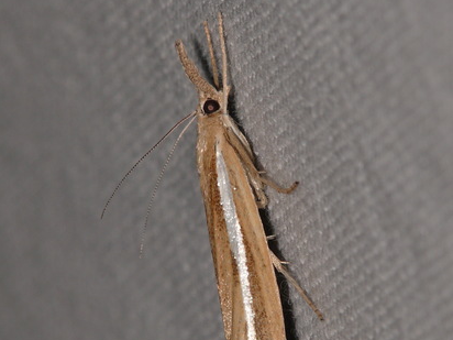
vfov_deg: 2.3
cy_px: 250
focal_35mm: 653
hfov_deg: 3.0
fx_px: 8545
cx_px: 226
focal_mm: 88.8
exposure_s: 1/640
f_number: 11
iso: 100
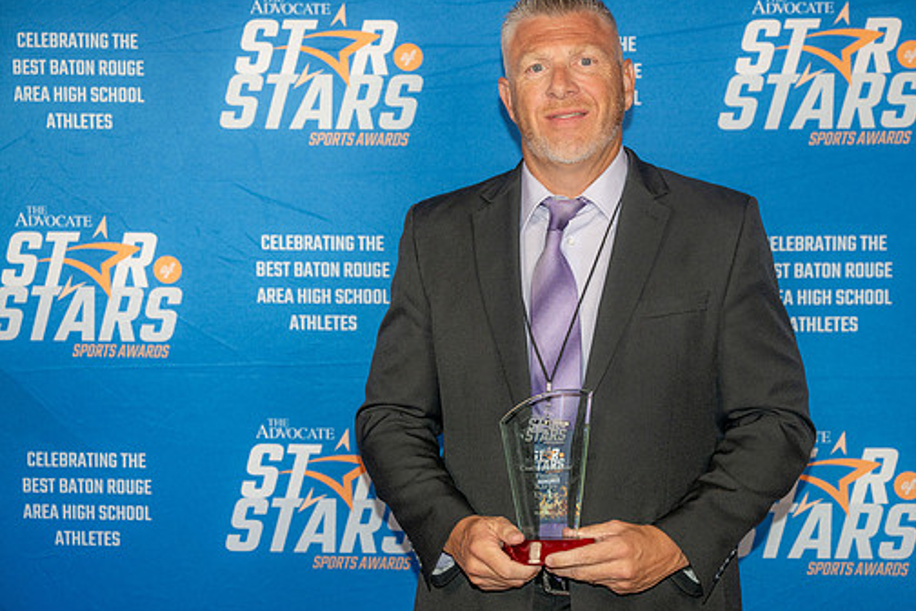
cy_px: 314
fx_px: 1934
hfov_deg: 26.6
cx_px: 513
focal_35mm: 76
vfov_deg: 17.9
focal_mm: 66
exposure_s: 1/125
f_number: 4
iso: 320
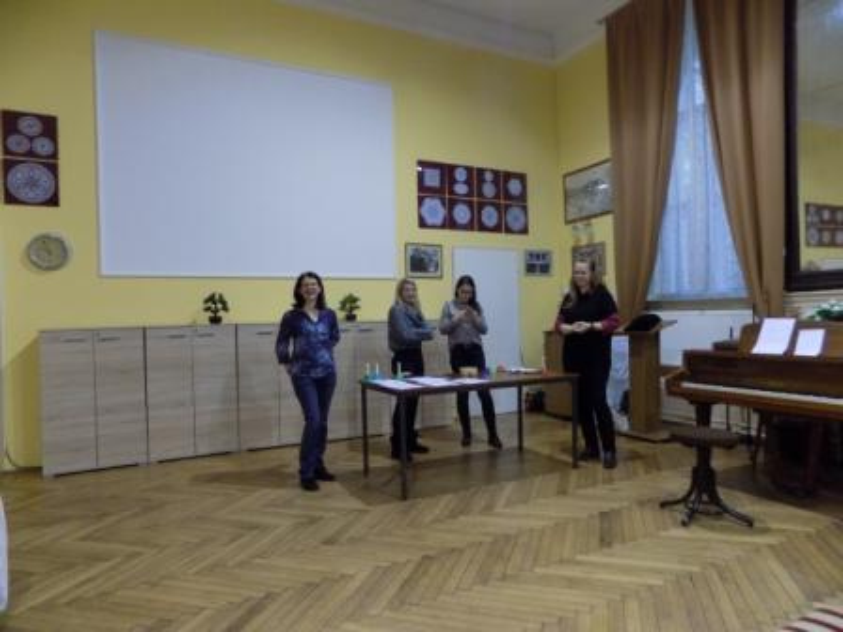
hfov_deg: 73.9
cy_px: 316
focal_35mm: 23
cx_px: 422
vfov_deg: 58.9
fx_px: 560
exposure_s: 1/30
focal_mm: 4
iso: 320
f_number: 3.1
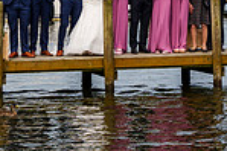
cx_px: 107
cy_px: -42
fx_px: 1449
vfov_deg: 5.9
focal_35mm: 230
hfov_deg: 9.0
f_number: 3.5
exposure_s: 1/8000
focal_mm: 59
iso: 400
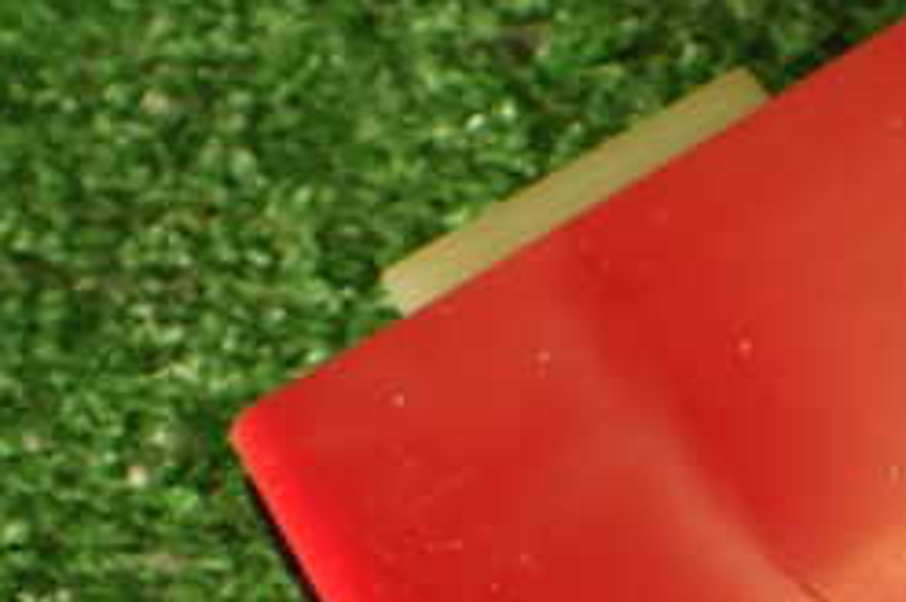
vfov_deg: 16.2
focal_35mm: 81
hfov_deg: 24.1
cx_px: 888
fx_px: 2036
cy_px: 705
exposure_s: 1/60
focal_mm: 5.79
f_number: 2.4
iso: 100
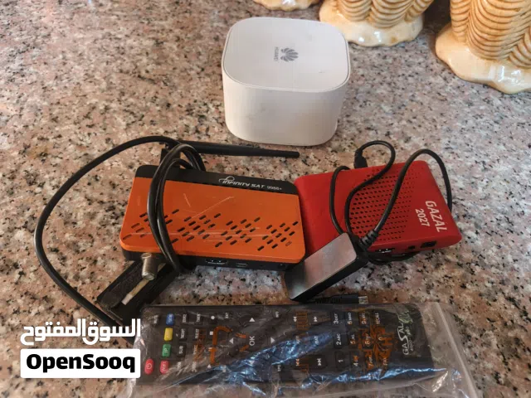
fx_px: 353
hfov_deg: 73.9
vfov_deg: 58.9
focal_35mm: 23
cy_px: 199
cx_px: 266
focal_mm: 5.56
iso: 810
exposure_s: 1/50
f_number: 1.8
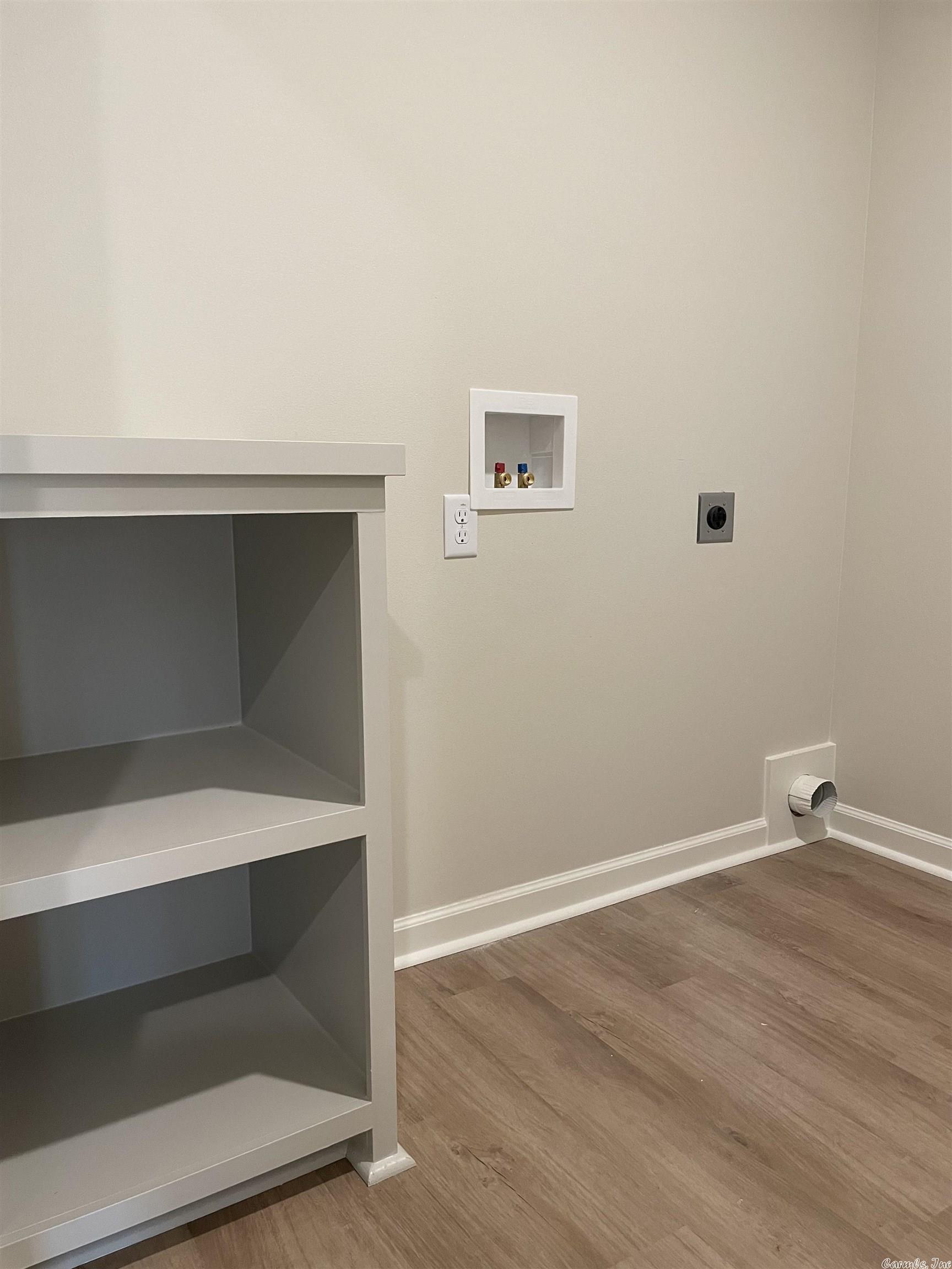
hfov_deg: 53.1
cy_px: 634
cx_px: 476
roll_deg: +0.8
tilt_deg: -9.9
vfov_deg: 67.3
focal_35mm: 26
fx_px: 953
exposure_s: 1/60
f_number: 1.6
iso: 160
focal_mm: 4.2
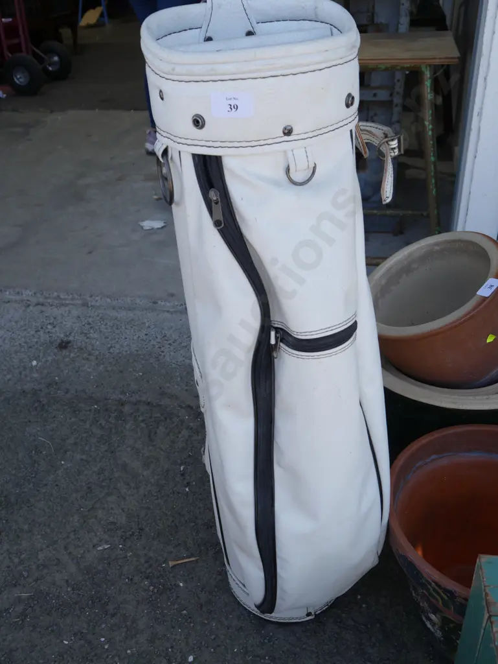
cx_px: 249
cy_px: 332
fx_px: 613
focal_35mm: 32
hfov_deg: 44.2
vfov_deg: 56.8
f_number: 5
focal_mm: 16
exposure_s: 1/250
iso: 200
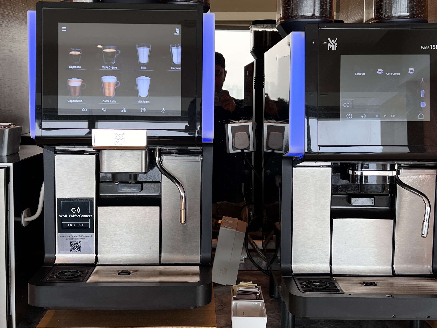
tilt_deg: -5.7
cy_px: 151
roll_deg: -0.3
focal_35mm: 47
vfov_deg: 30.9
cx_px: 206
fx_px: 593
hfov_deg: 40.4
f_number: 1.5
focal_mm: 5.7
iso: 64
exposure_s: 1/100
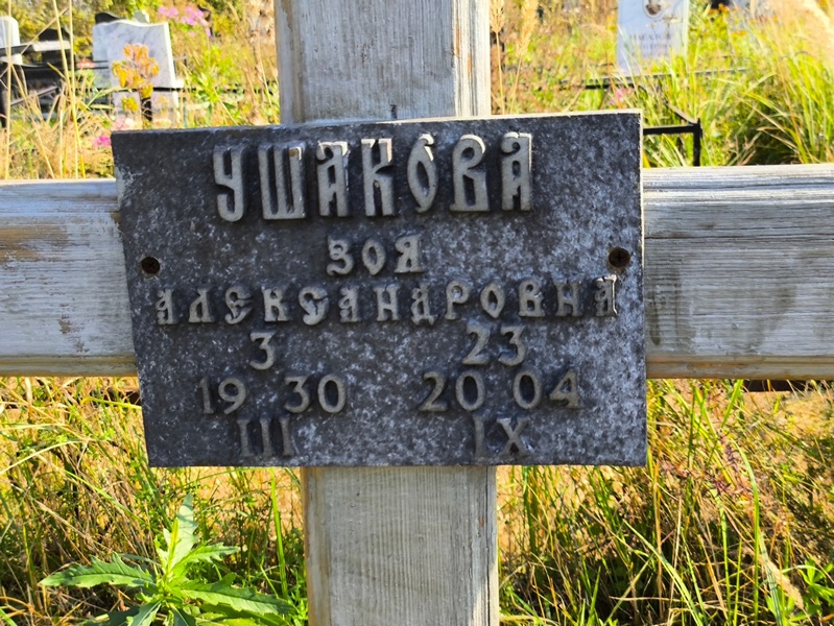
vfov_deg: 29.1
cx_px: 417
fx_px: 1205
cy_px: 313
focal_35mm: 50
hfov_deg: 38.2
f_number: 1.7
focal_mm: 4.71
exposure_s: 1/328
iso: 50
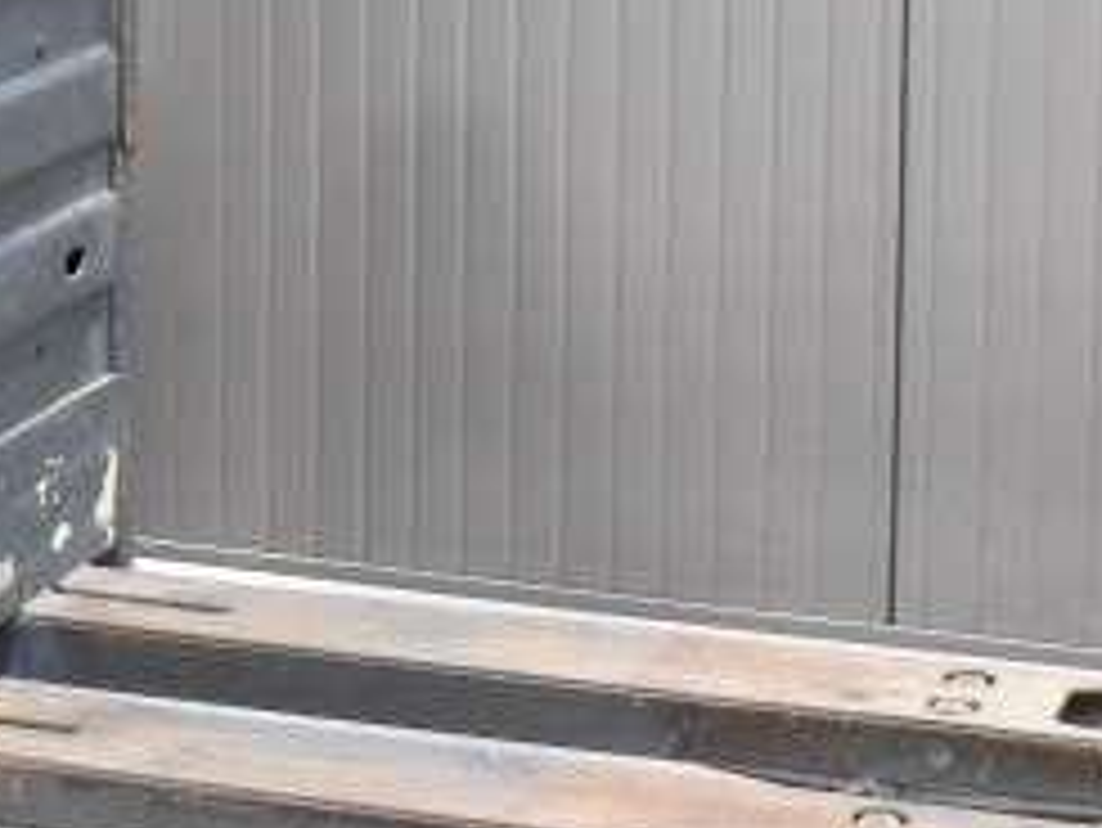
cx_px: -216
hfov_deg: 13.6
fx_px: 4491
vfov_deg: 10.3
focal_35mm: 141
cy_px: -194
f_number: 4
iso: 1600
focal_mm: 20
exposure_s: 1/50
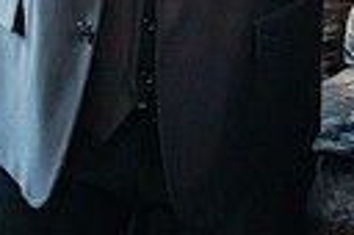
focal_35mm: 160
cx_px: 100
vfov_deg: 7.9
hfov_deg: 12.8
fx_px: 1571
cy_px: -336
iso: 1600
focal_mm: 17
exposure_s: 1/60
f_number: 4
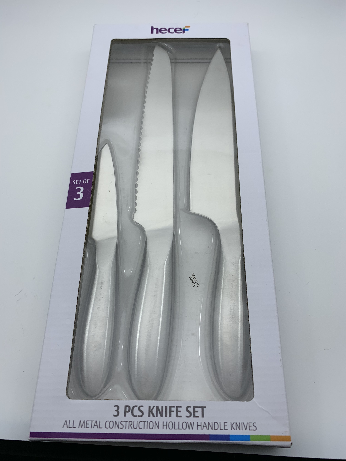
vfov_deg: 67.3
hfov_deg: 53.1
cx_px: 173
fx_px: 347
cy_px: 230
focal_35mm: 26
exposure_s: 1/500
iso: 25
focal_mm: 4.25
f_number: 1.8
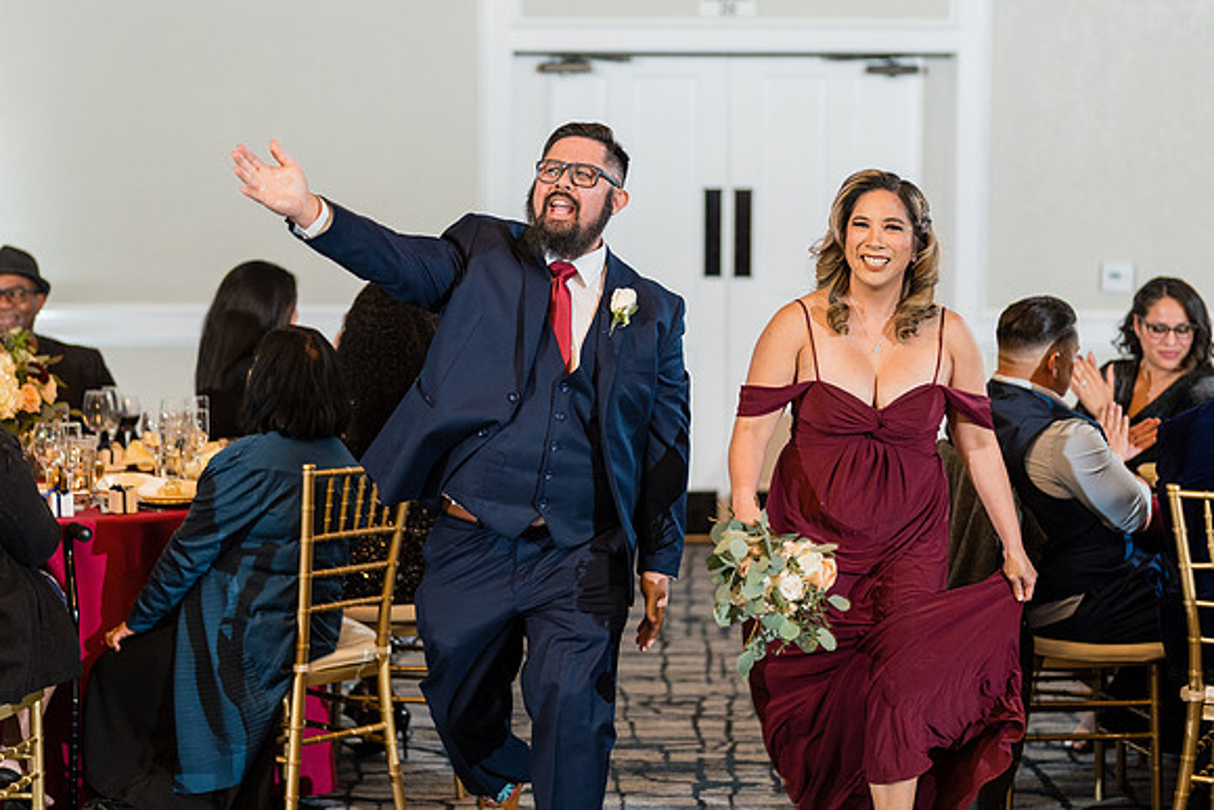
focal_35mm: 86
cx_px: 521
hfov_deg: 23.7
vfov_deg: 16.0
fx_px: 2887
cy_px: 364
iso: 500
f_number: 1.2
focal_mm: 50
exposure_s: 1/250
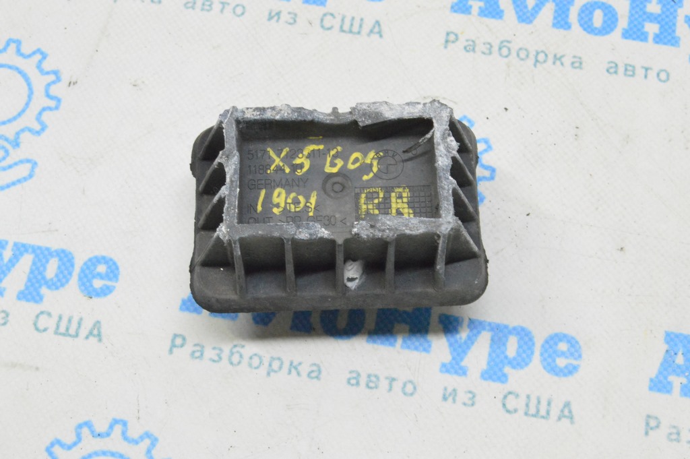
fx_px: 1206
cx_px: 345
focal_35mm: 63
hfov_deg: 31.9
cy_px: 230
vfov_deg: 21.5
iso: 6400
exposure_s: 1/15
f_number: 20
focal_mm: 42
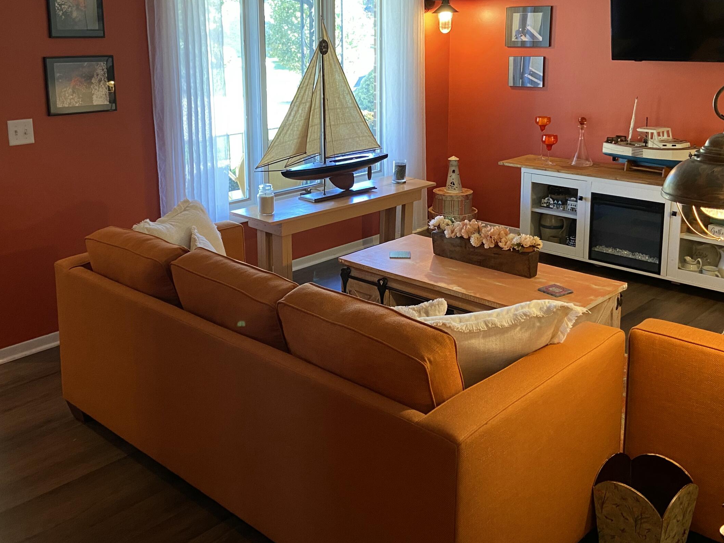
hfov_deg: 50.1
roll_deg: -0.7
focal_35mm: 37
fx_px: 774
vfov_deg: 38.2
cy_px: 174
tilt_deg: -11.1
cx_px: 344
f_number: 1.8
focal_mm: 4.25
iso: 250
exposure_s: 1/60
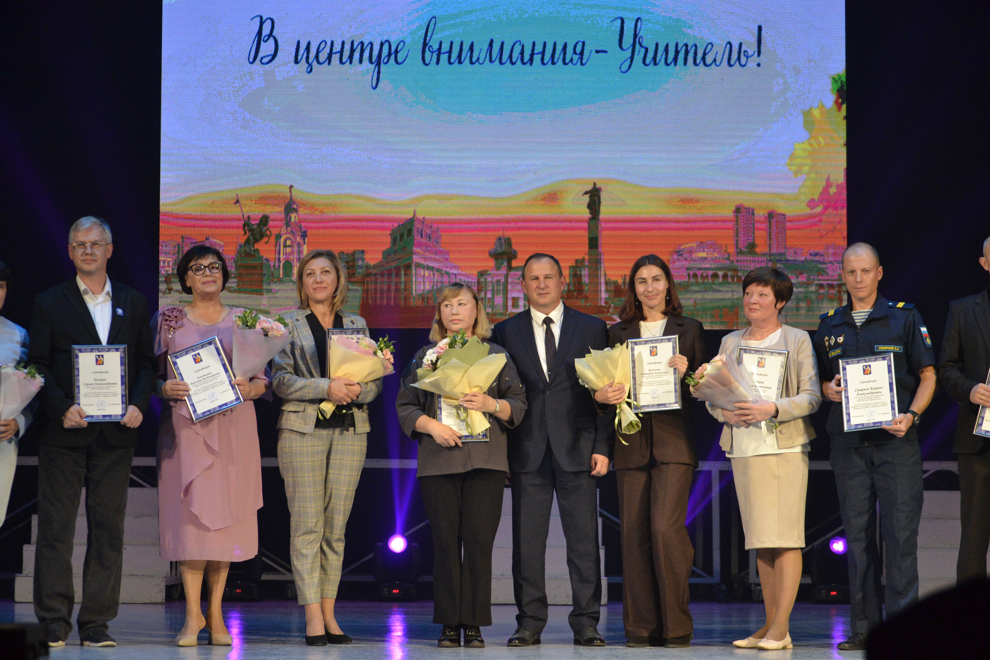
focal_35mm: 90
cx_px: 495
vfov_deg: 15.2
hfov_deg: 22.6
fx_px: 2475
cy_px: 330
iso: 2500
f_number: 4.2
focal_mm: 60
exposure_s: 1/500
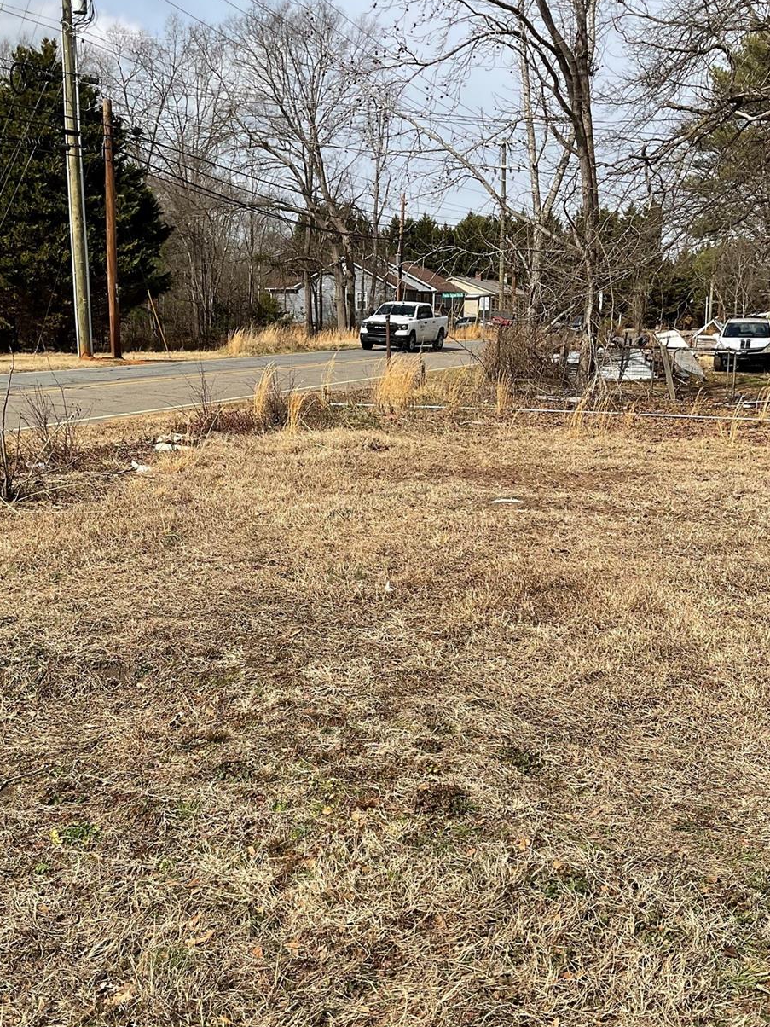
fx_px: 1097
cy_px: 562
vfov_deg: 50.1
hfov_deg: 38.7
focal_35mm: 37
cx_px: 362
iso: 16
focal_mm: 3
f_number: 1.8
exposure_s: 1/2141
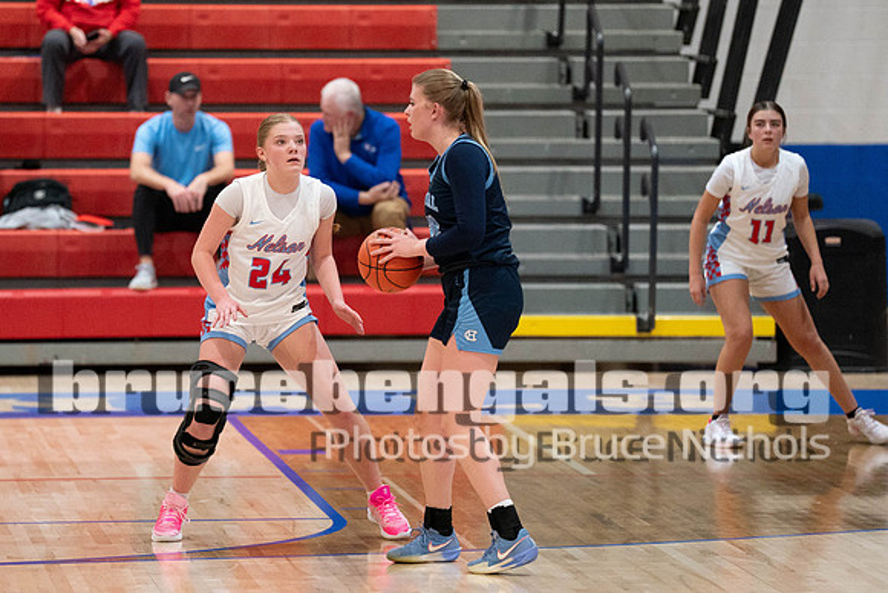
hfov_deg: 7.7
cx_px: 302
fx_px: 6629
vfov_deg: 5.1
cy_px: 244
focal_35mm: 269
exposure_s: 1/1000
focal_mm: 200
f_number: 2.8
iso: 5000
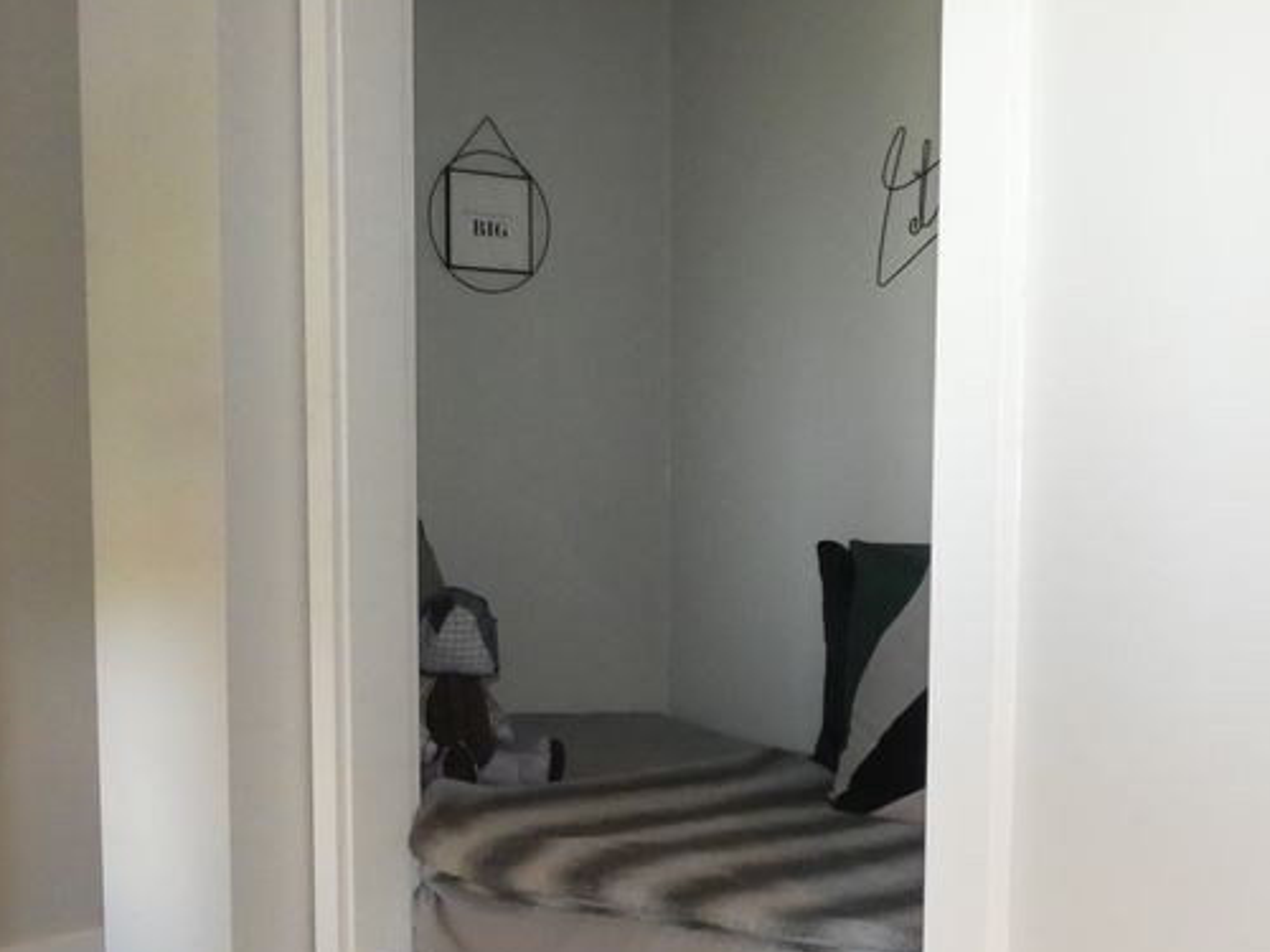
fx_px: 1504
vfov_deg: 34.9
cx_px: 579
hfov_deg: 45.7
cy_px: 622
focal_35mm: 41
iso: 800
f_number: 2.8
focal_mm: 3.6
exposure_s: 1/60
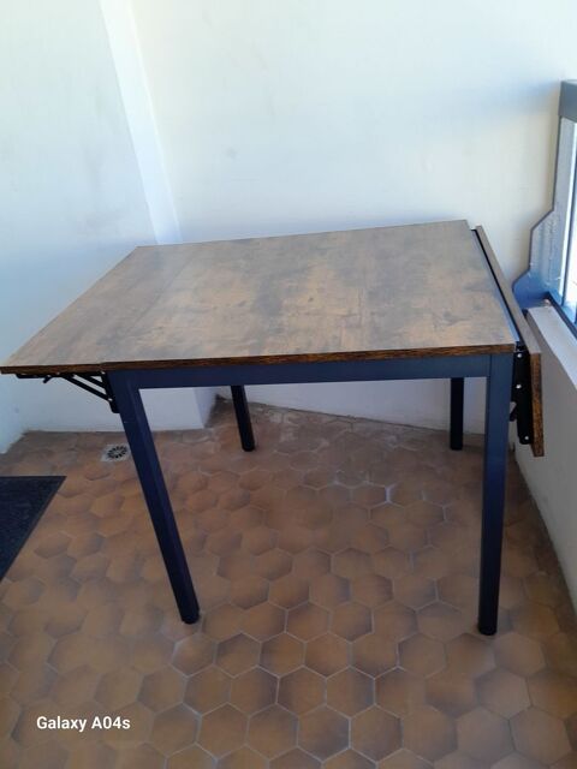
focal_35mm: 26
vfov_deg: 67.3
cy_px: 384
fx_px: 578
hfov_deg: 53.1
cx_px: 288
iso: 40
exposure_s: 1/50
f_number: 1.8
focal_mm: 3.98
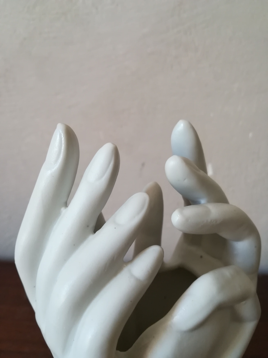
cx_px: 134
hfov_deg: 53.1
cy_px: 179
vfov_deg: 67.3
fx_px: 268
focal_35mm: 26
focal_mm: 3.83
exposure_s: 1/25
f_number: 2.2
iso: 320
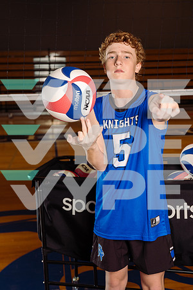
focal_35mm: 52
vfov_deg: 38.2
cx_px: 96
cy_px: 145
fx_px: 418
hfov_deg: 26.0
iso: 200
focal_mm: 52
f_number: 5
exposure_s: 1/200
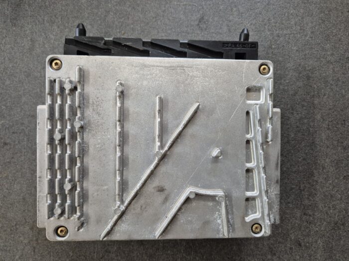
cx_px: 174
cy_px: 130
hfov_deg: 73.9
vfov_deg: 58.9
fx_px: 232
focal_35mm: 23
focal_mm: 5.4
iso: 800
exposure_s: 1/100
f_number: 1.8
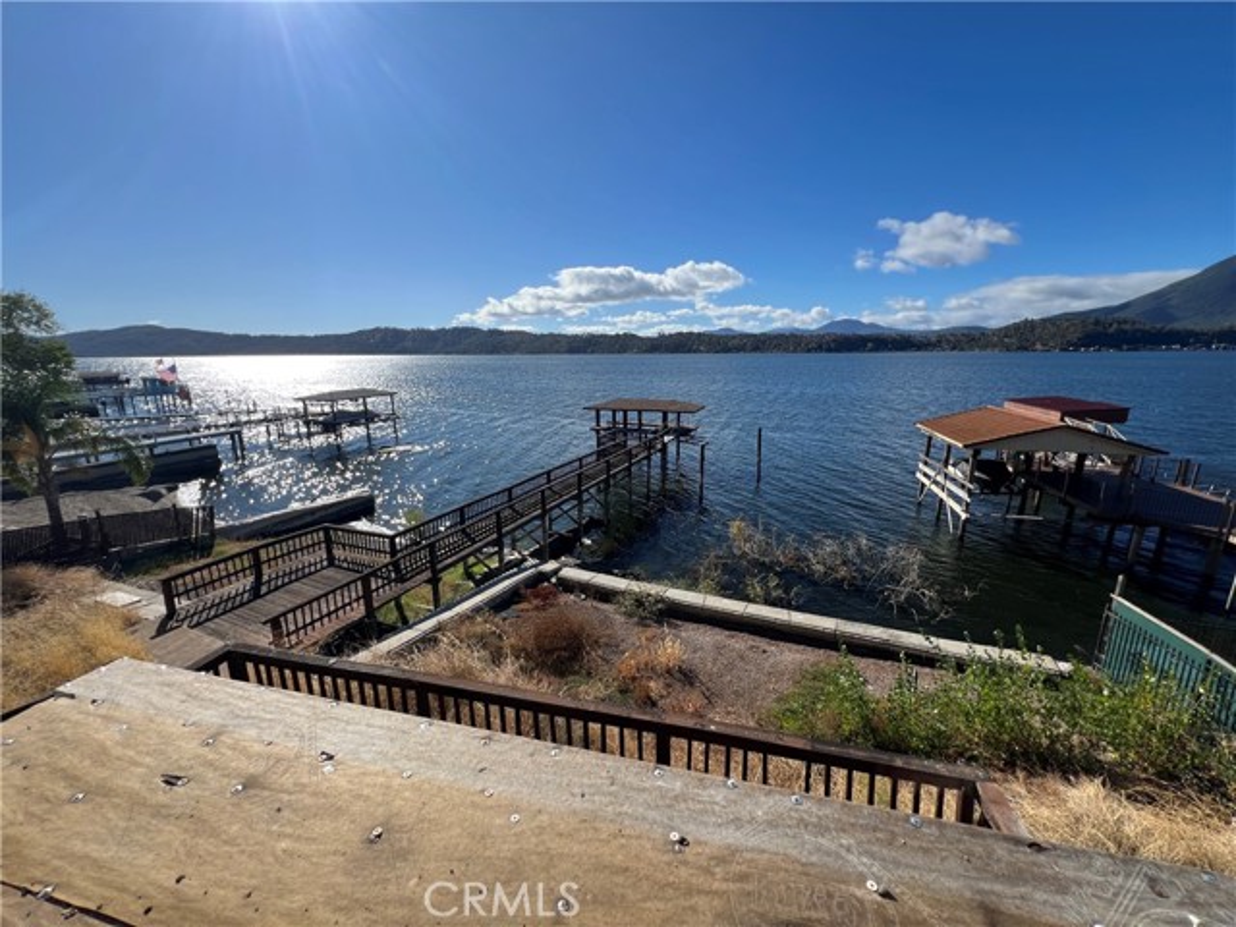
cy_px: 464
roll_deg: +0.3
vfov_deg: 89.9
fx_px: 464
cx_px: 618
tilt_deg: -13.8
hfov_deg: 106.2
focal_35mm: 13
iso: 32
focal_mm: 1.57
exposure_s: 1/1488
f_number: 1.8
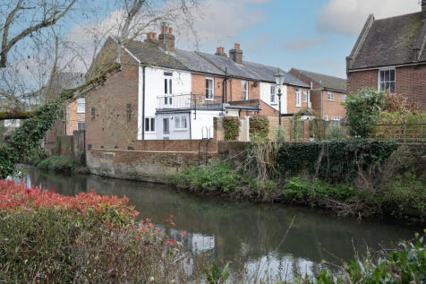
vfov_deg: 43.6
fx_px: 355
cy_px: 142
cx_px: 213
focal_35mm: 30
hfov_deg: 61.9
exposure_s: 1/100
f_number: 9
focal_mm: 30
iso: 200
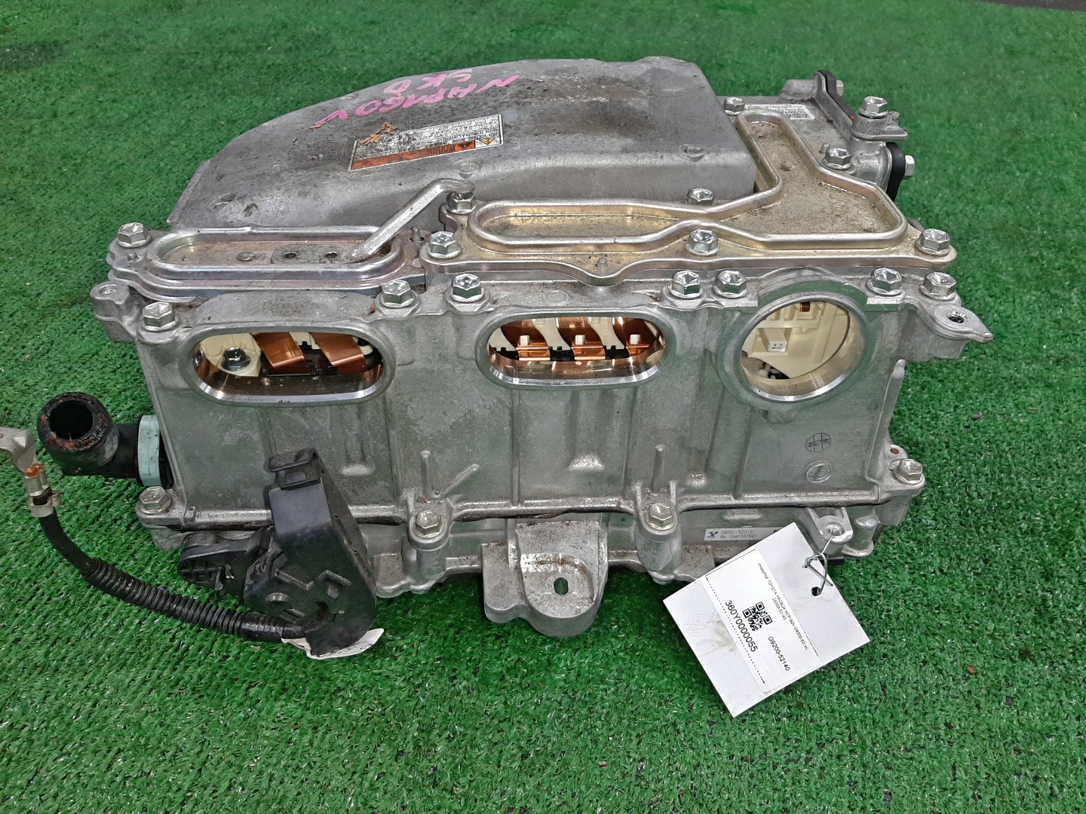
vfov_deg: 53.1
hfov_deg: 67.3
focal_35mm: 26
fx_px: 816
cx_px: 543
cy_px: 407
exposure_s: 1/50
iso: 124
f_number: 1.7
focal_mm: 3.93
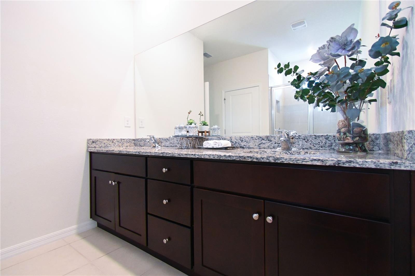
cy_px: 138
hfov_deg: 100.4
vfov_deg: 77.2
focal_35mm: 15
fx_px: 173
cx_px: 208
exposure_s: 1/160
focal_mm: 10
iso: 3600
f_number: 3.5
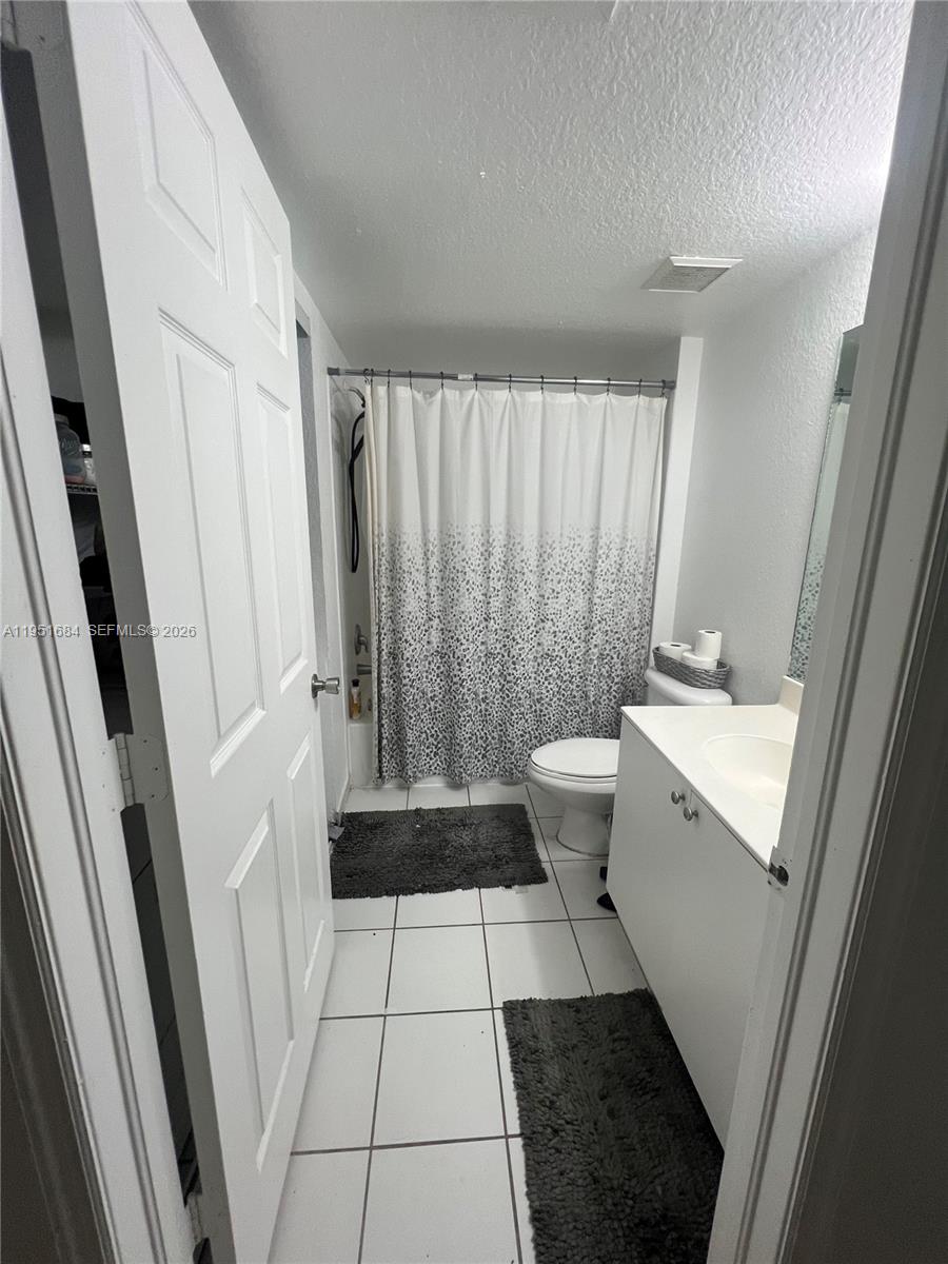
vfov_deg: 106.2
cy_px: 632
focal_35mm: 13
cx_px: 474
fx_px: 475
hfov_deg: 89.9
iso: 160
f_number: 1.8
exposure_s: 1/120
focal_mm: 1.57
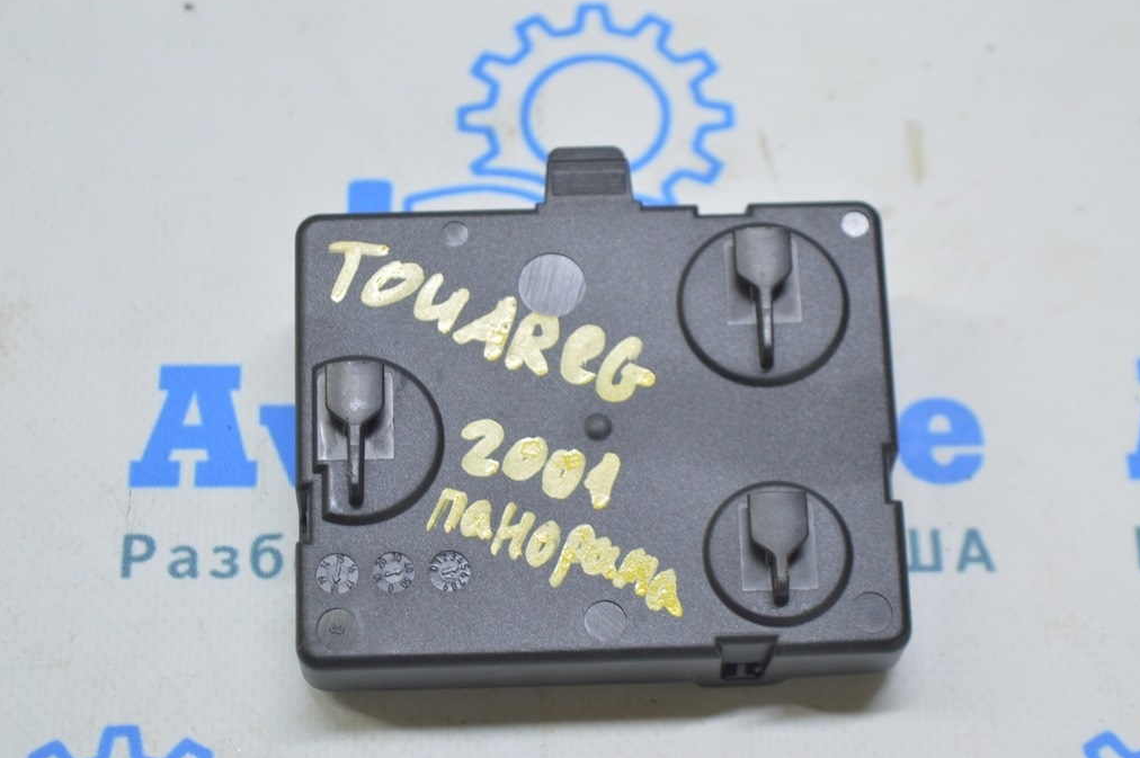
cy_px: 378
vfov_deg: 16.3
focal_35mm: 84
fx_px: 2642
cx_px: 576
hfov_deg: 24.3
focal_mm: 55
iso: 400
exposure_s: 1/20
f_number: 5.6
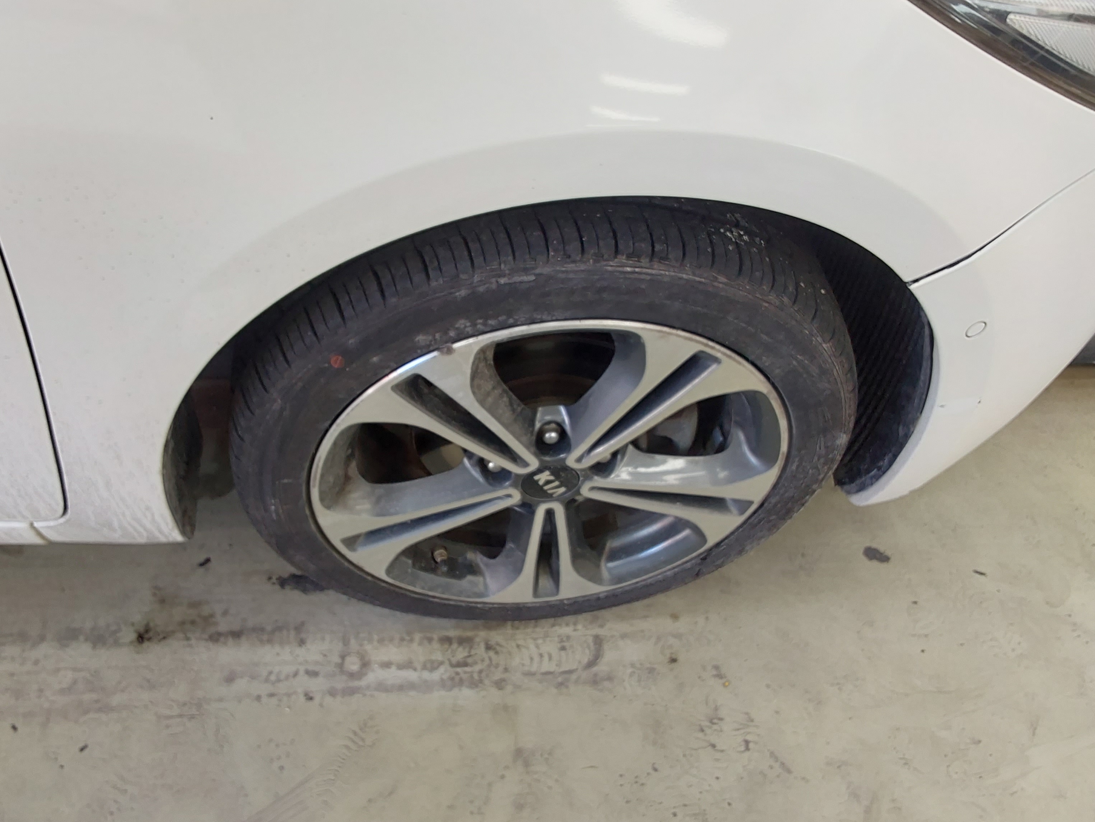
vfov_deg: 46.8
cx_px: 512
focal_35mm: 30
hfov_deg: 59.9
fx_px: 949
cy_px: 408
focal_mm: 2.91
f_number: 1.9
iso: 64
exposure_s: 1/60
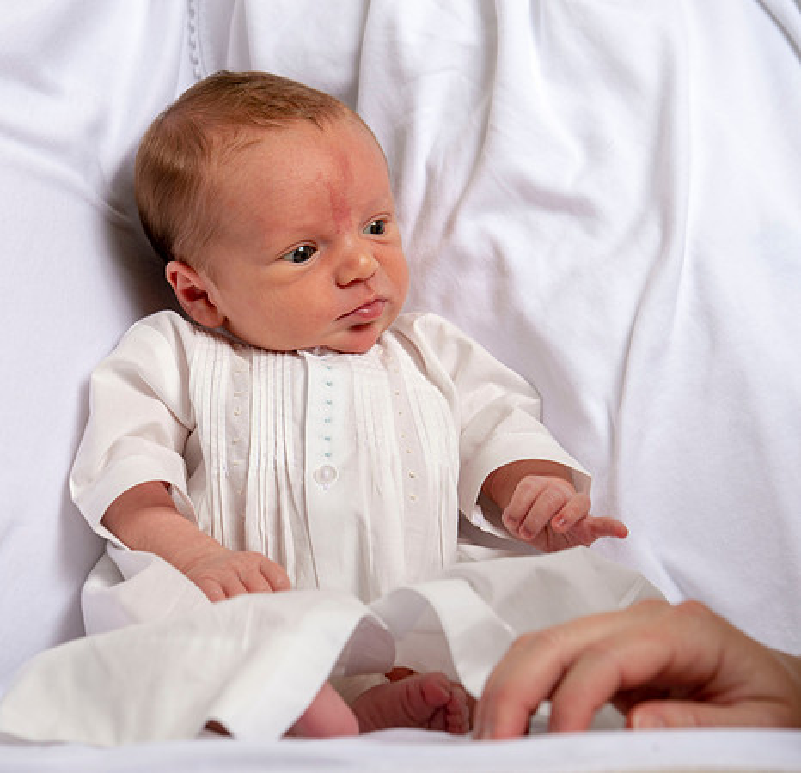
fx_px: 4913
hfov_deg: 9.3
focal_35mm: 191
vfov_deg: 9.0
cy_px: 436
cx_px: 185
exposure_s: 1/160
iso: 125
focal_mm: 135
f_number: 7.1
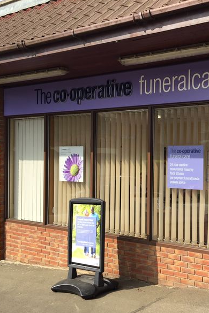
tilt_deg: -0.1
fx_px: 383
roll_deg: -0.3
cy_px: 164
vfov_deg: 44.5
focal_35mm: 44
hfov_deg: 29.3
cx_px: 187
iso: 32
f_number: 2.2
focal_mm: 4.15
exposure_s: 1/1163
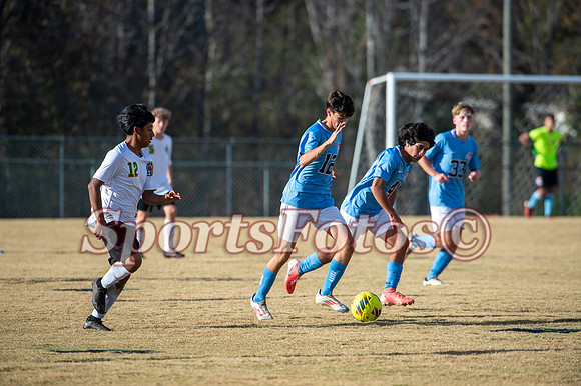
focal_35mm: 380
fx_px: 6129
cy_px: 193
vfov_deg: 3.6
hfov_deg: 5.4
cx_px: 290
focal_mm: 380
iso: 400
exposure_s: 1/2500
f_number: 5
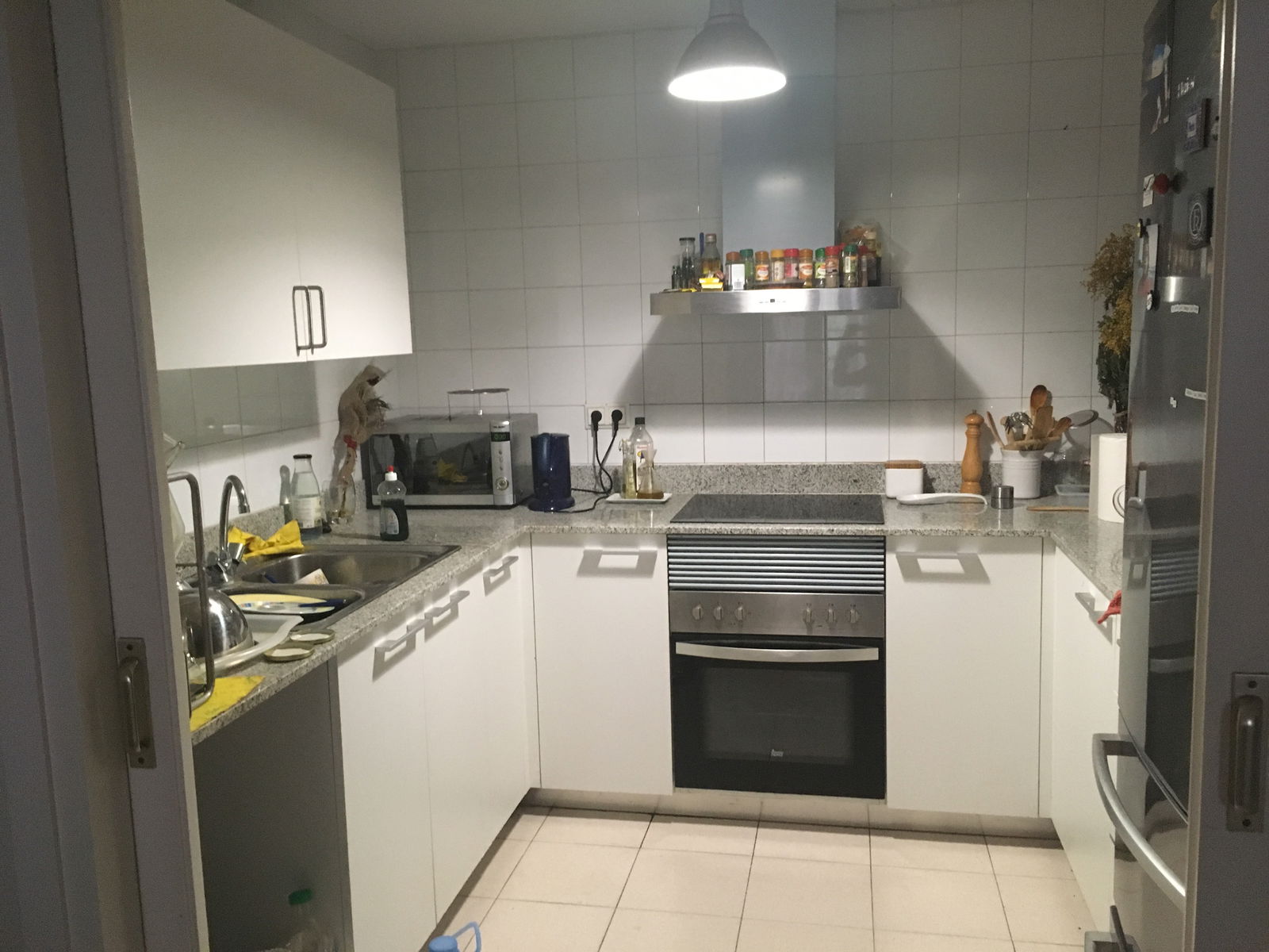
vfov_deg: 48.2
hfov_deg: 61.7
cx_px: 634
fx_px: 1063
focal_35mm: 29
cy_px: 476
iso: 200
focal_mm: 4.15
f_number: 2.2
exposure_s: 1/25
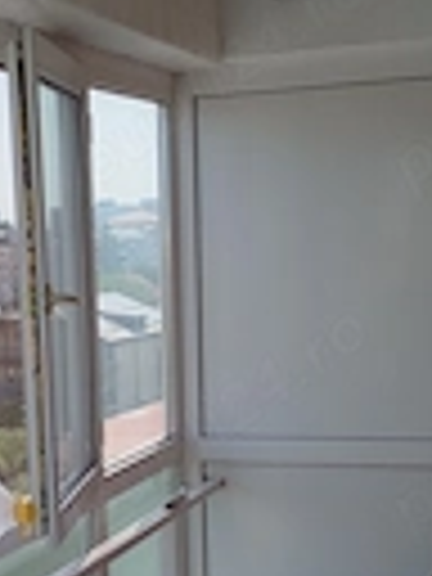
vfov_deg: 25.3
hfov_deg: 19.4
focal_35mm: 75
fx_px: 1248
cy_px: 495
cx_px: 63
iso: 50
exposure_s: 1/791
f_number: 1.7
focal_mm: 5.31
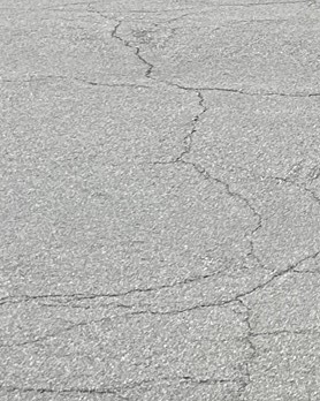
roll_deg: -1.4
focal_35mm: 140
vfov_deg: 13.1
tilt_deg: -2.8
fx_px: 1659
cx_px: 672
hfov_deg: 10.1
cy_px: -172
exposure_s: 1/2083
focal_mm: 5.7
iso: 50
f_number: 1.5
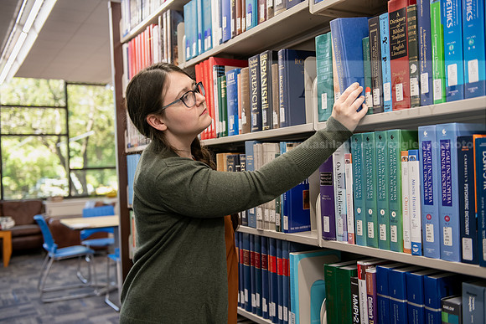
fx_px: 513
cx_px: 243
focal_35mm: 38
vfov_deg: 35.1
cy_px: 162
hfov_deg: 50.7
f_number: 3.2
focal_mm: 38
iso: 1000
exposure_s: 1/200
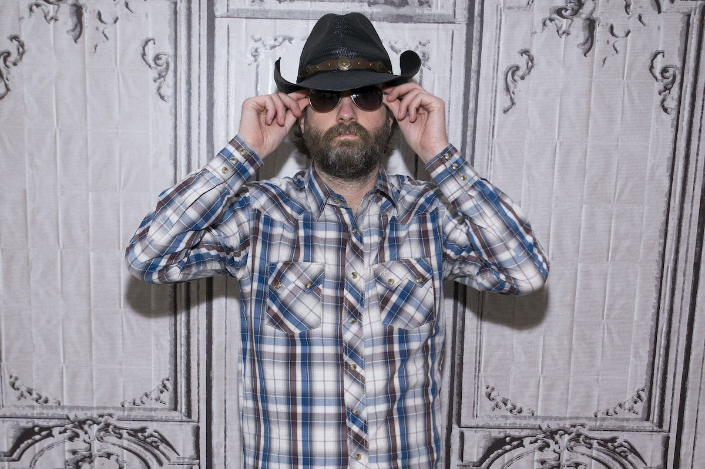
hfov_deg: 53.2
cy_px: 234
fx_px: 705
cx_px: 352
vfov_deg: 36.8
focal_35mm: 36
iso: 800
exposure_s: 1/160
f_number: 4
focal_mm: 36
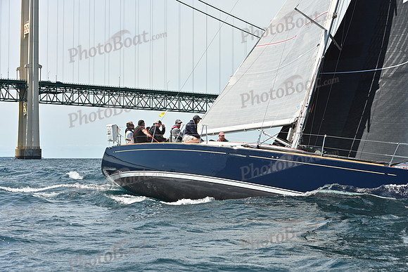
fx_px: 793
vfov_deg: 19.5
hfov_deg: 28.8
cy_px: 136
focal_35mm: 70
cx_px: 204
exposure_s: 1/1250
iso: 320
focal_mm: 70
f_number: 7.1
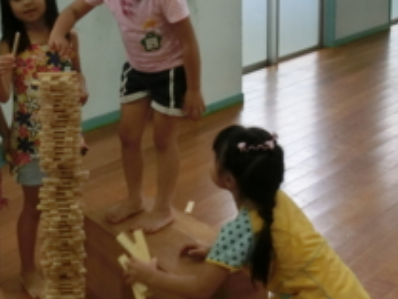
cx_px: 57
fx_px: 748
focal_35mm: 65
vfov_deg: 22.1
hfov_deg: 28.9
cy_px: 30
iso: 400
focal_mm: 6
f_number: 3.9
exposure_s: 1/125
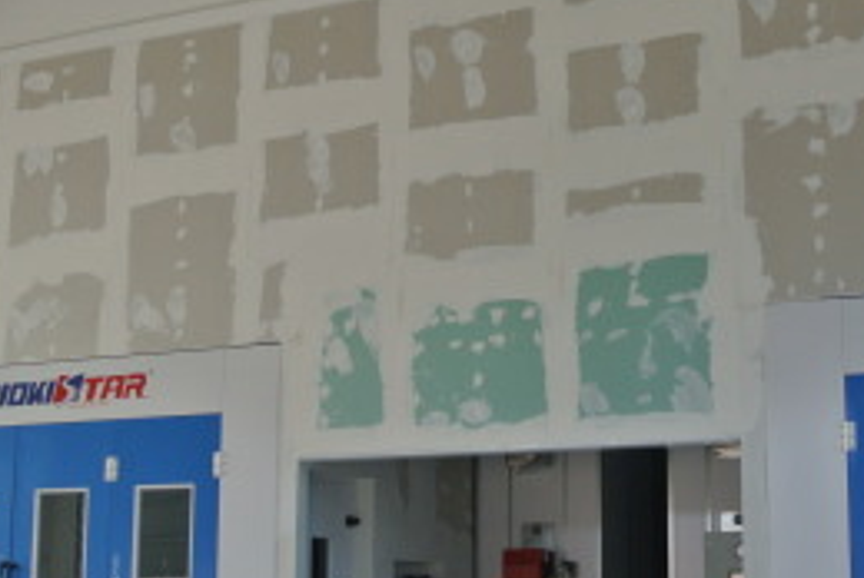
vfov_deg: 24.6
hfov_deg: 35.6
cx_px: 625
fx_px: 1321
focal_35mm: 55
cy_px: 385
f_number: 3.5
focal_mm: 10
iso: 220
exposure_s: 1/125
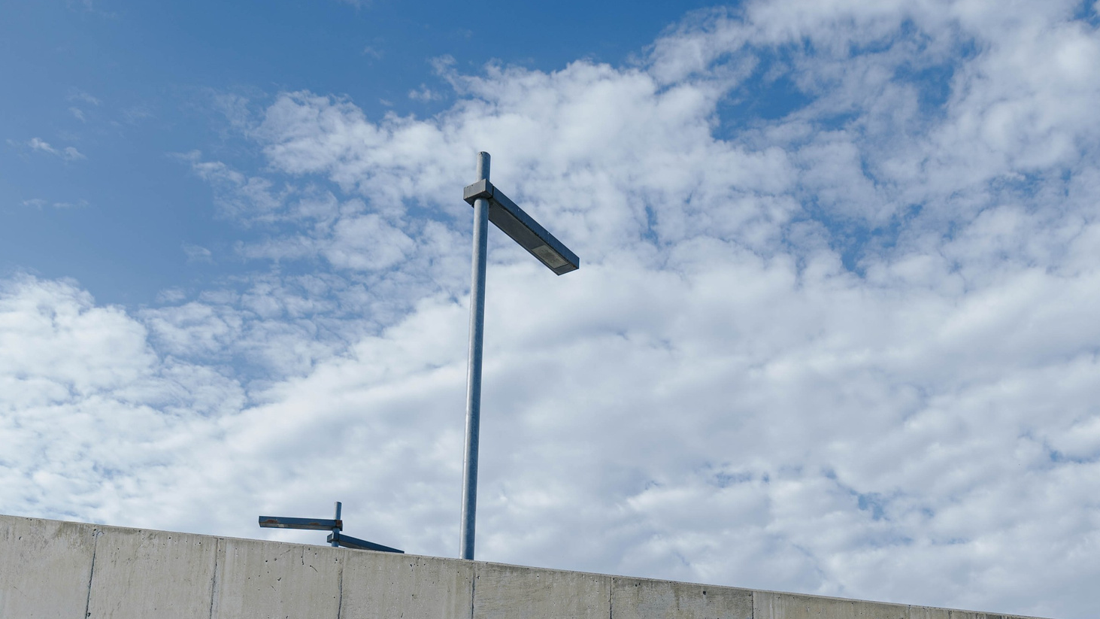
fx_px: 1283
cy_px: 637
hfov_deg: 45.9
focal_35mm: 44
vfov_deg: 25.6
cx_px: 698
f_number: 3.5
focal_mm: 24
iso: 100
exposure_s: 1/500
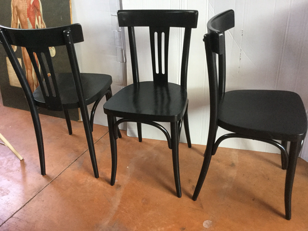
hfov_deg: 58.4
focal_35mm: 31
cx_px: 154
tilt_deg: -29.9
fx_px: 276
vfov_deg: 45.4
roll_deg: +3.1
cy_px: 116
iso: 200
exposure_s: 1/33
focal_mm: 3.3
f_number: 2.4
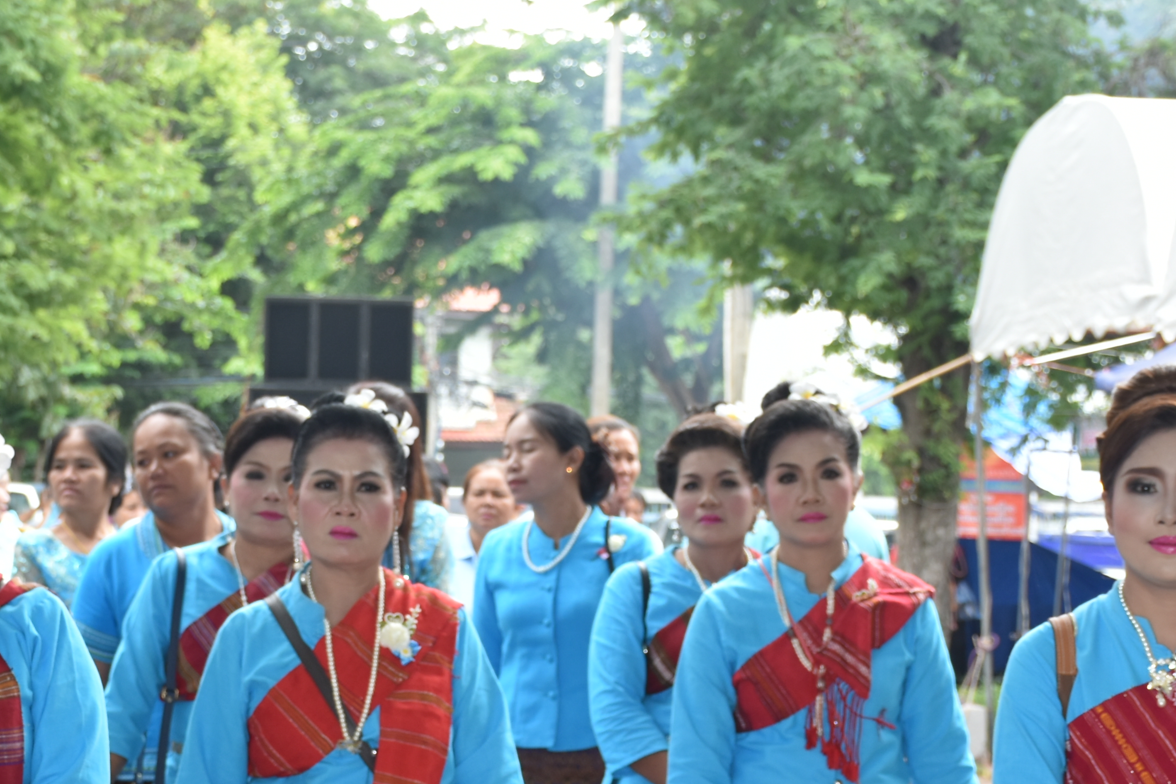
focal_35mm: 111
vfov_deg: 12.2
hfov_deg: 18.4
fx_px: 3628
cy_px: 811
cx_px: 396
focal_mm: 35
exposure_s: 1/125
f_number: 5.6
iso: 220
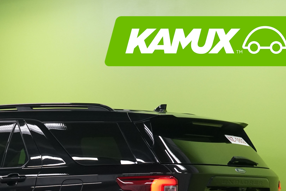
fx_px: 1064
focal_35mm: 134
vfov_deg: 10.2
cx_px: 32
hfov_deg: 15.1
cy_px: 191
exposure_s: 1/25
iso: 2000
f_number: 9
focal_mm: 66
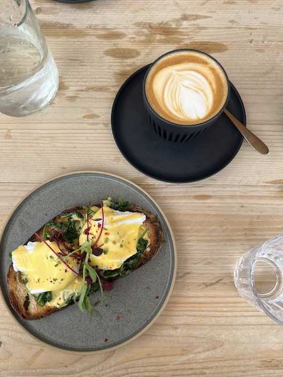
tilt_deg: -76.6
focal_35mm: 29
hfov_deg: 48.2
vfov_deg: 61.6
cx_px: 130
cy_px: 200
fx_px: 316
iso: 50
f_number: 1.6
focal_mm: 5.1
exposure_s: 1/1009
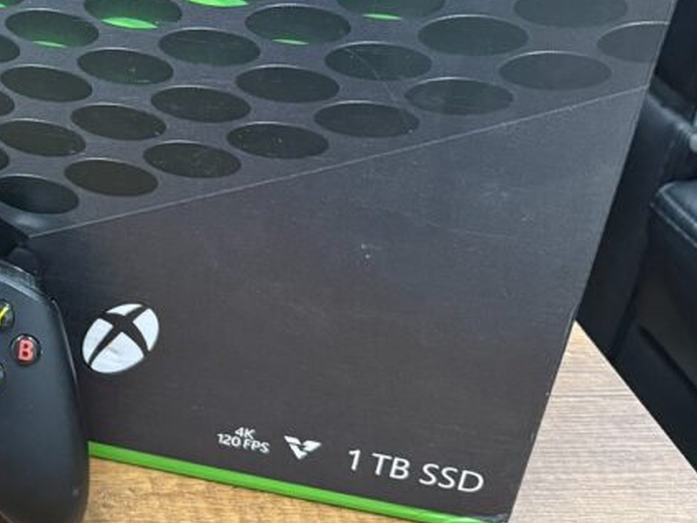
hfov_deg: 25.0
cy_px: 33
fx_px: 1369
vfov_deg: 21.1
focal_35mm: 68
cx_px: -191
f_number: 1.78
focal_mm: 6.76
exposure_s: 1/50
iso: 640
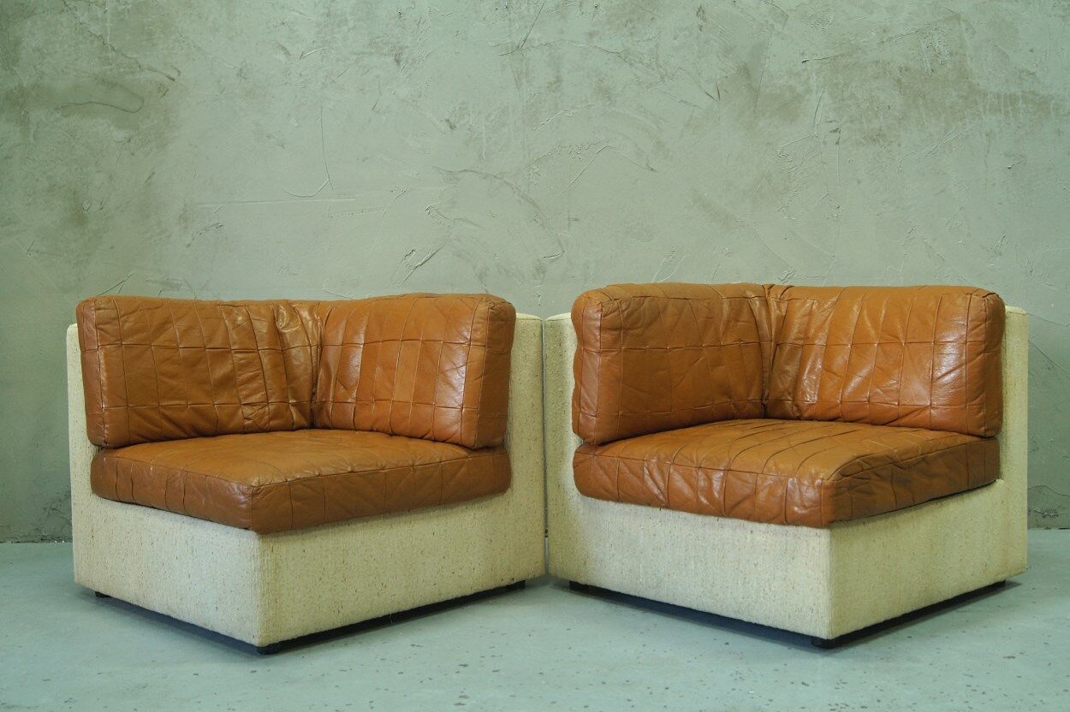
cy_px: 356
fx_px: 1159
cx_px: 535
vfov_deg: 34.2
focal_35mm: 39
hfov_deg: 49.6
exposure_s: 1/10
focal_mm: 26
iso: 400
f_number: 7.1
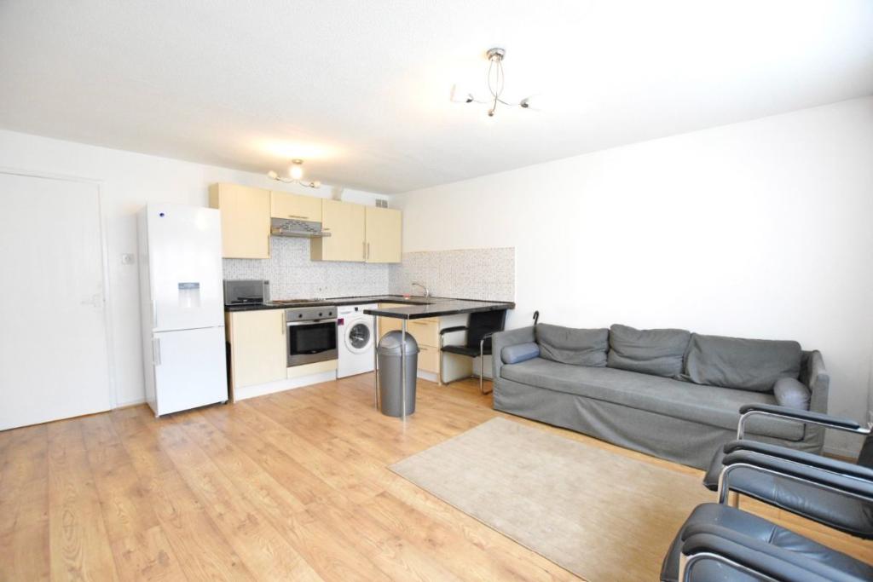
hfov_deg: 100.4
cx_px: 436
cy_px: 291
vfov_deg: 77.3
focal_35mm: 15
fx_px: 364
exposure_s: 1/125
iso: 2200
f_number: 3.5
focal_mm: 10
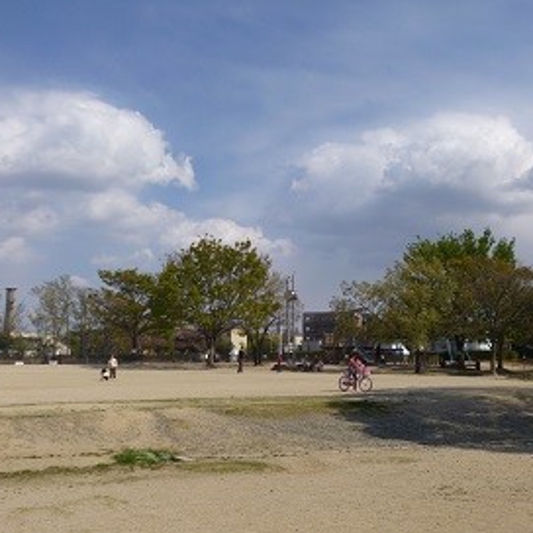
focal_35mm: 38
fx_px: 662
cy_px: 266
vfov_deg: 43.9
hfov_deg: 43.8
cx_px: 297
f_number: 10
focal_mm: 5.7
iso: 100
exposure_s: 1/200
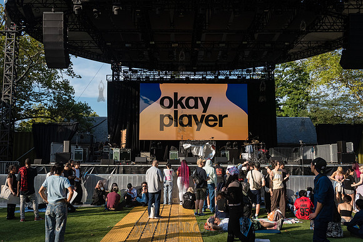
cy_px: 121
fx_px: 323
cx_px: 182
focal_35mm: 32
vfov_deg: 41.1
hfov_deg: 58.7
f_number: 5.6
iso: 2000
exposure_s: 1/4000
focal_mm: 32
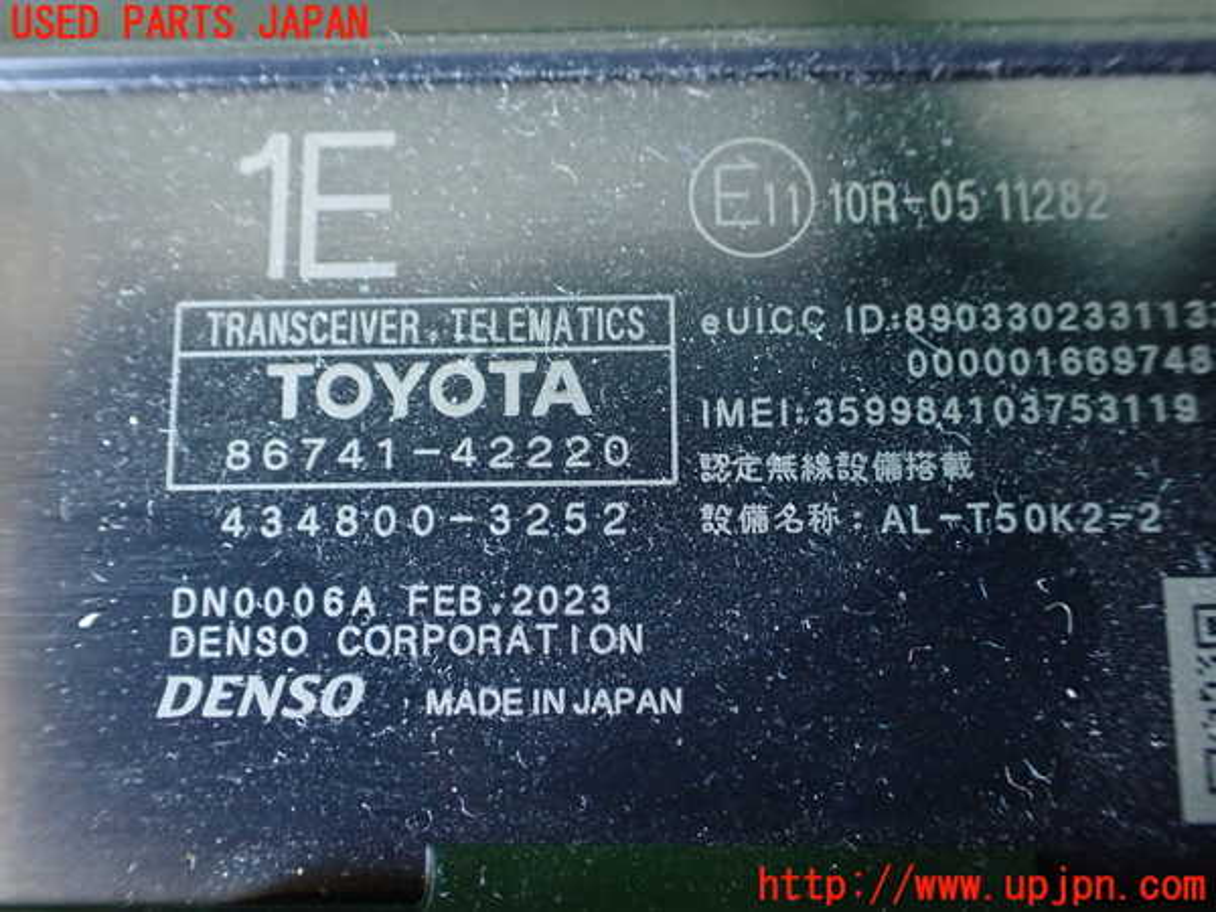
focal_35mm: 30
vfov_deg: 46.8
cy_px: 456
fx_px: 1054
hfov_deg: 60.0
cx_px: 608
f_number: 2.3
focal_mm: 5.4
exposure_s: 1/30
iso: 1000
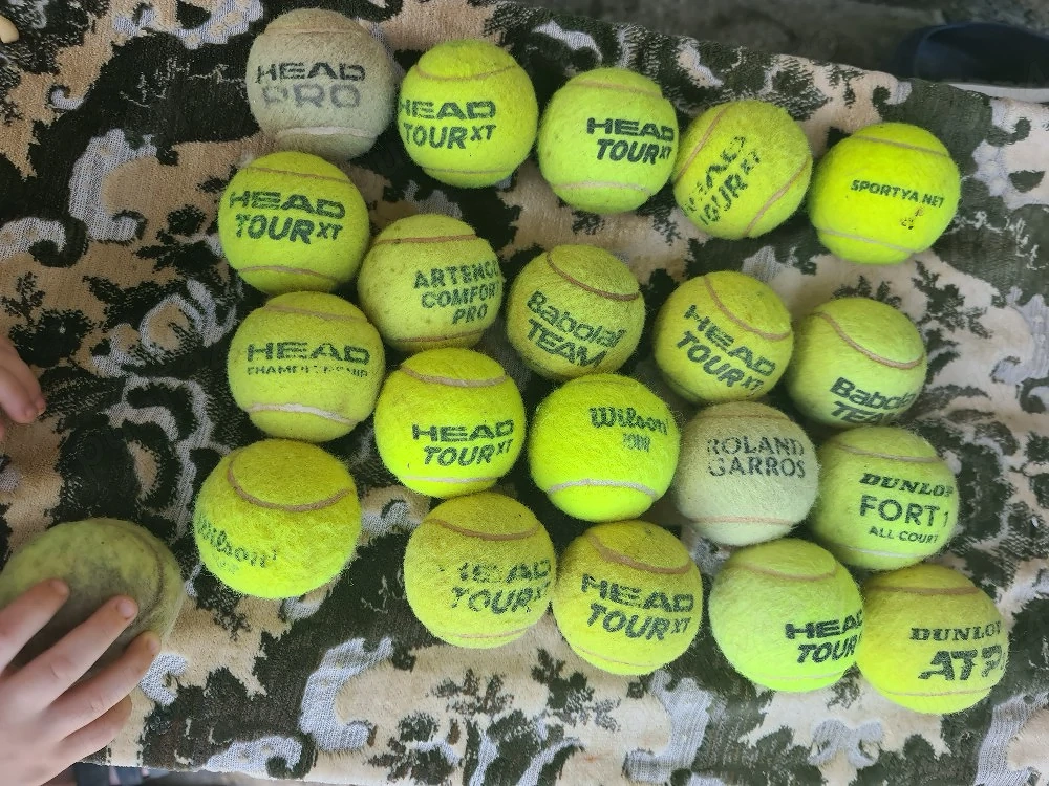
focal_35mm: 25
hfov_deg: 69.4
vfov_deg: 54.9
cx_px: 524
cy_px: 393
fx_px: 758
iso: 50
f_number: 1.8
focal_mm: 7
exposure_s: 1/100
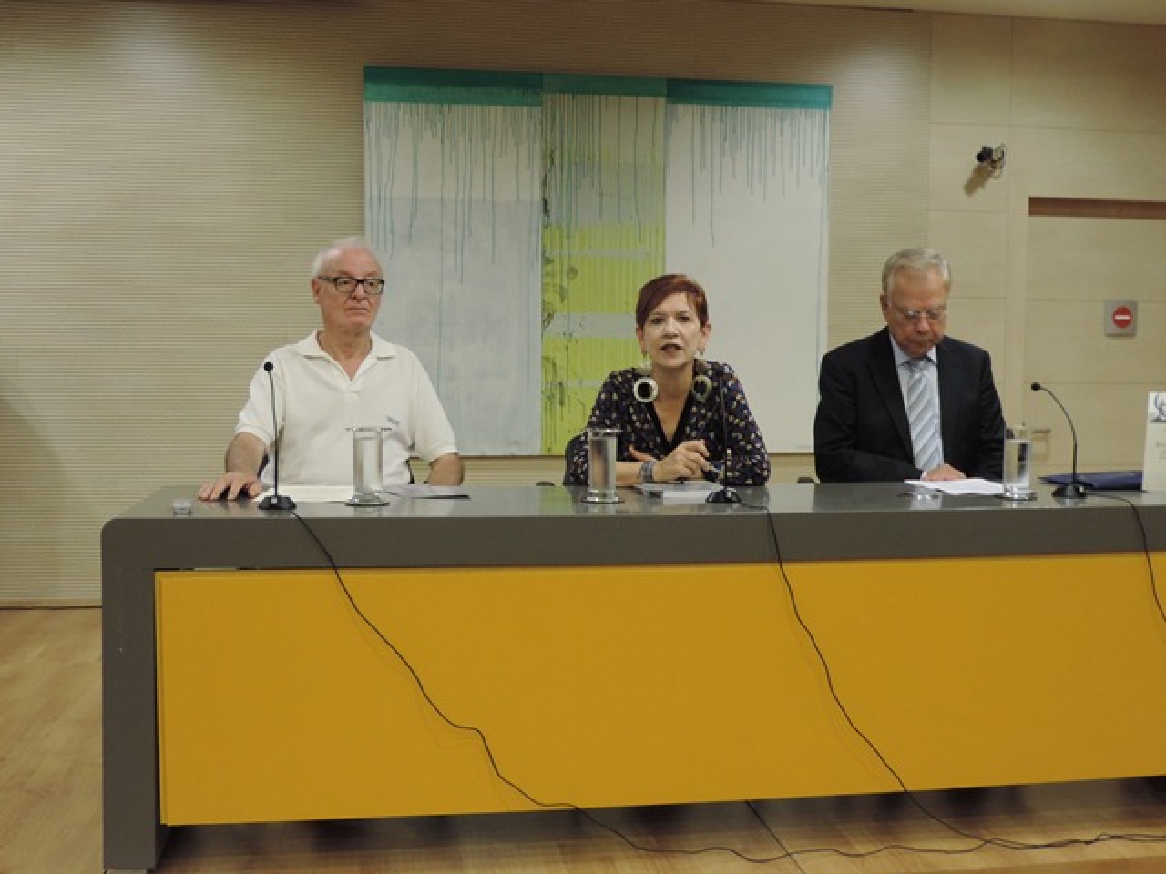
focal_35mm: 40
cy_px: 437
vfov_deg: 36.0
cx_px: 583
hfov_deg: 46.8
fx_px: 1347
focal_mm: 7.1
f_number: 3.3
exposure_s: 1/30
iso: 400
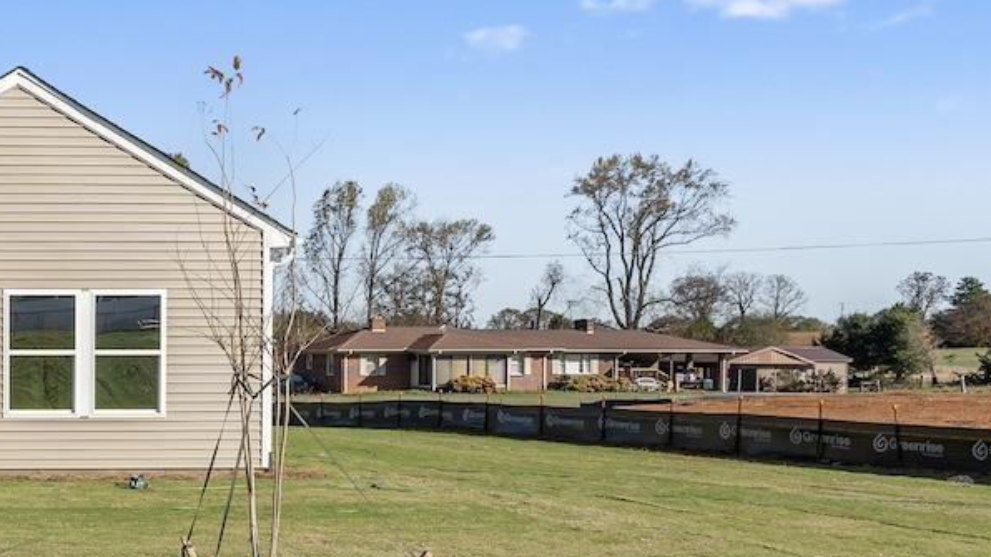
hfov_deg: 33.6
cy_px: 384
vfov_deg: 24.7
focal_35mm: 48
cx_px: -236
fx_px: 1261
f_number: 5.6
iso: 100
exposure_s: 1/640
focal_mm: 14
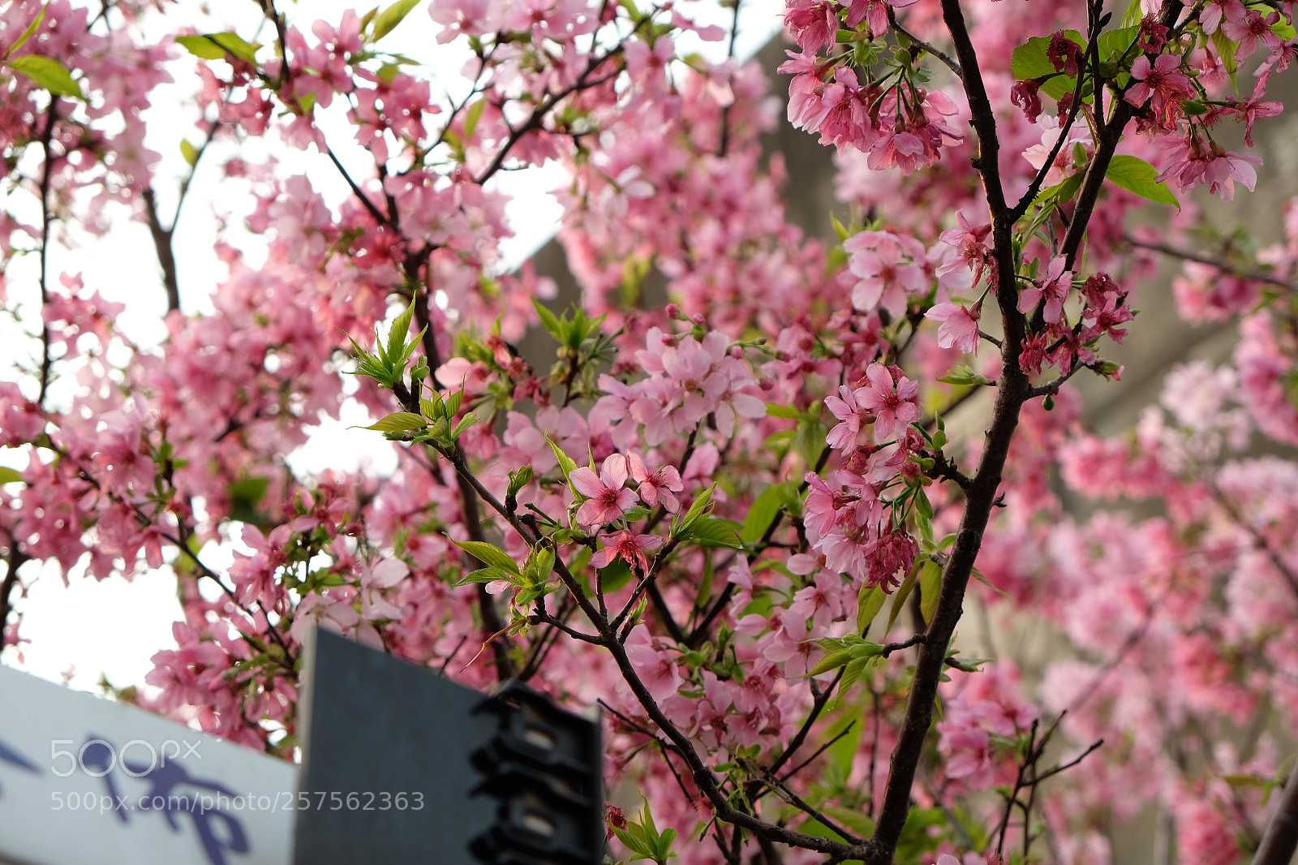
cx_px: 649
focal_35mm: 83
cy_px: 432
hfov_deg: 24.5
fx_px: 2992
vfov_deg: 16.4
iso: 200
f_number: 5
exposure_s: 1/125
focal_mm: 55
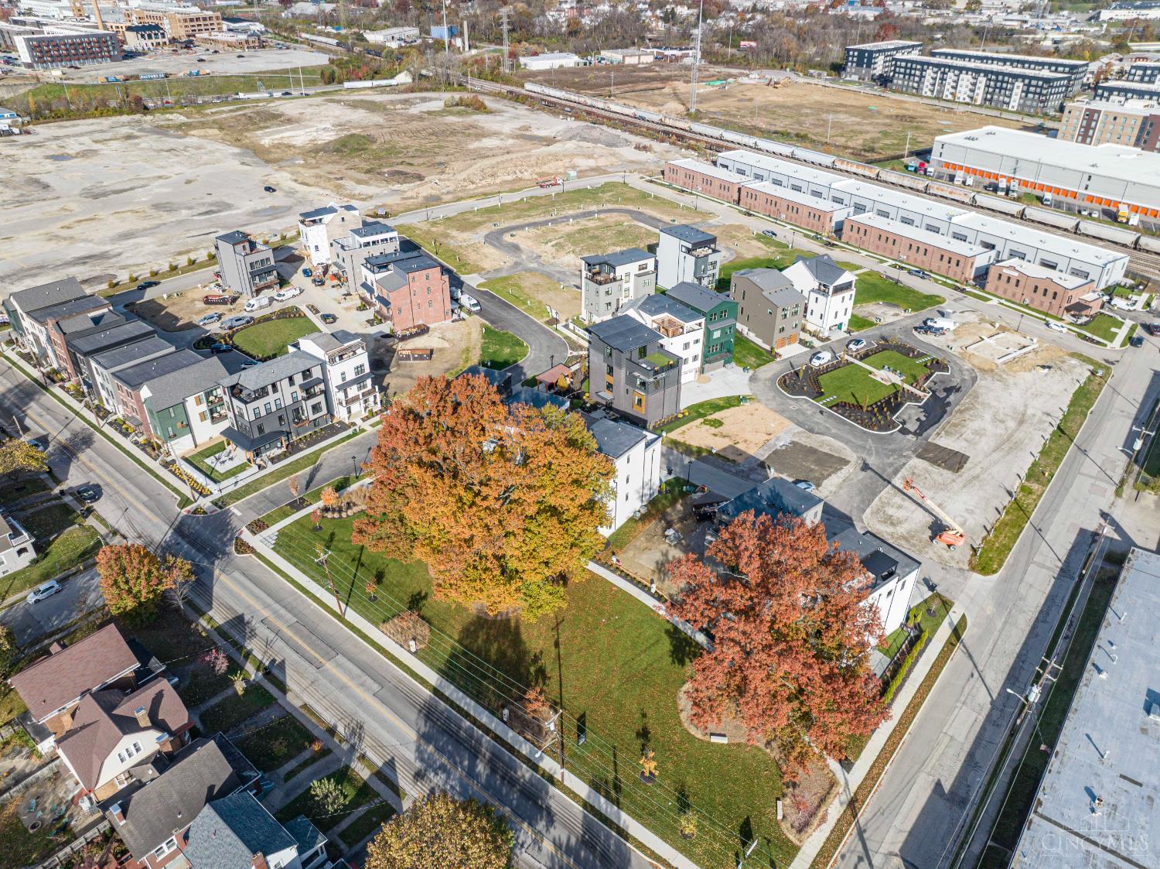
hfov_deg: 71.6
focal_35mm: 24
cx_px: 580
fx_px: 804
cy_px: 434
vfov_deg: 56.8
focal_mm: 12.29
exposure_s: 1/2000
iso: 100
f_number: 2.8
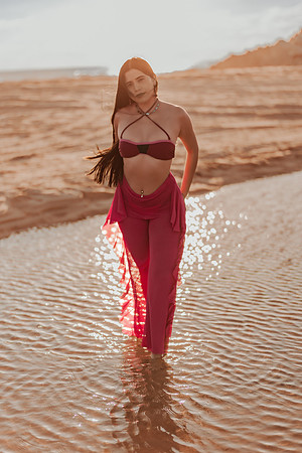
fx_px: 730
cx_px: 151
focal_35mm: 58
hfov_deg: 23.4
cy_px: 226
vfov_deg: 34.5
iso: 100
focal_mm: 58
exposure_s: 1/5000
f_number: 1.4
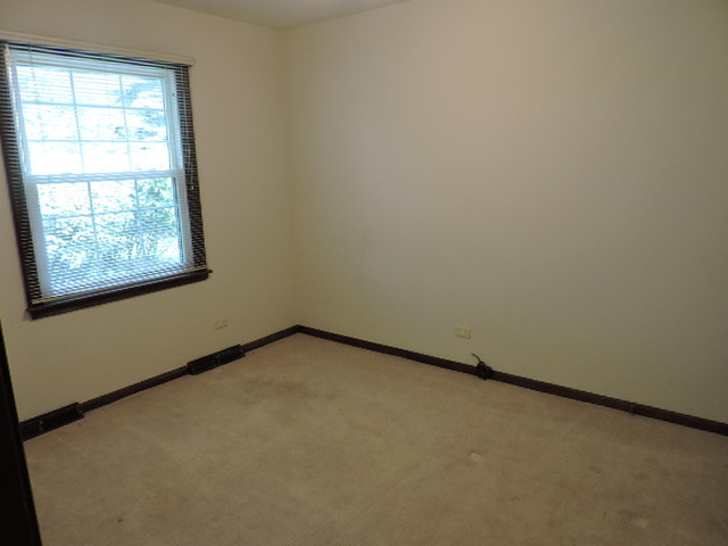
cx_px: 364
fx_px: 505
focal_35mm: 24
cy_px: 273
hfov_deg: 71.6
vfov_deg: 56.8
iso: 180
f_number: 3
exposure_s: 1/30
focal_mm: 4.3
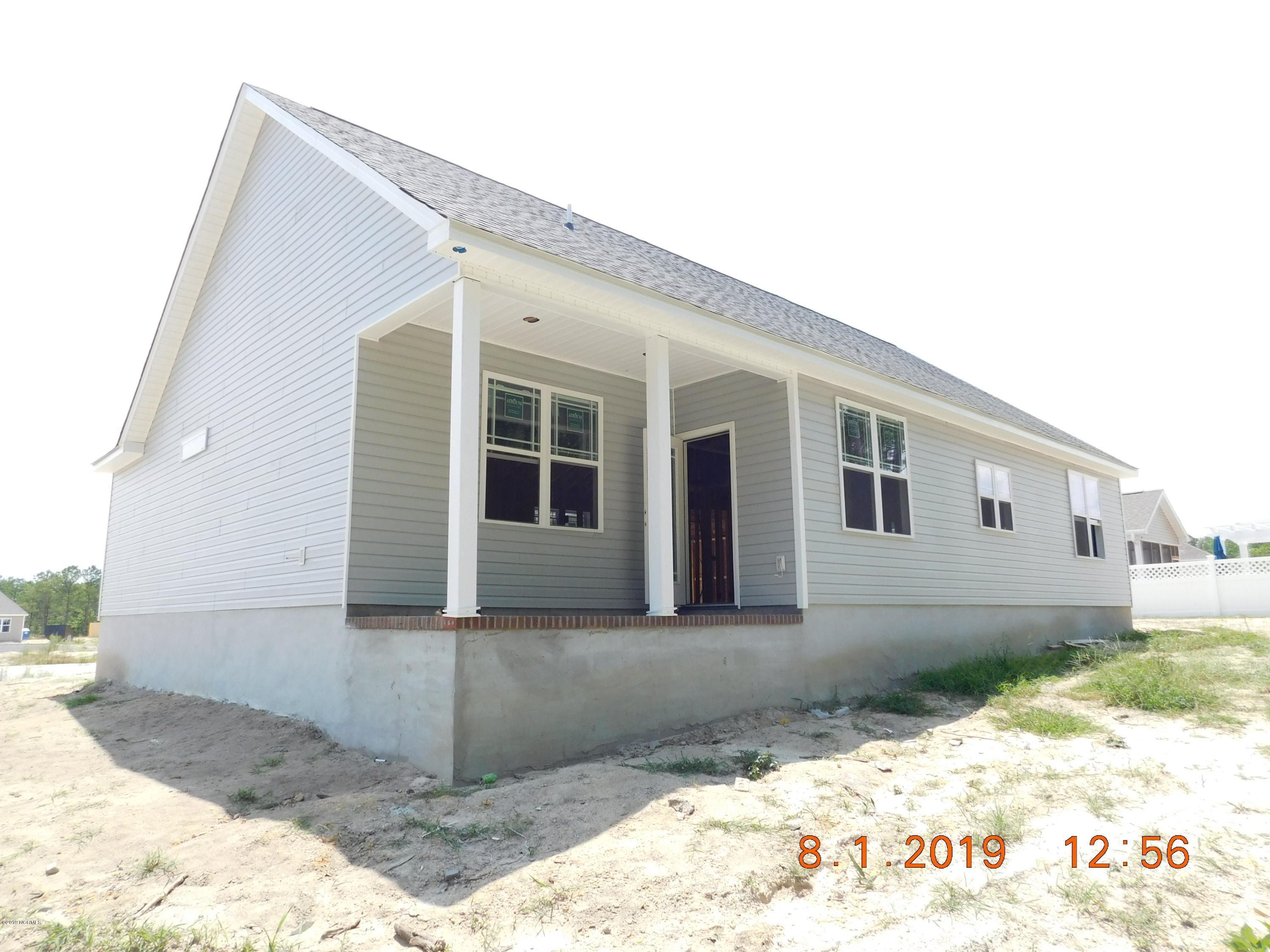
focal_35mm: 23
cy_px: 476
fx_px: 844
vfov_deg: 58.9
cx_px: 635
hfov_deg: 73.9
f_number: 3
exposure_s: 1/800
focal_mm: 4
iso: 125
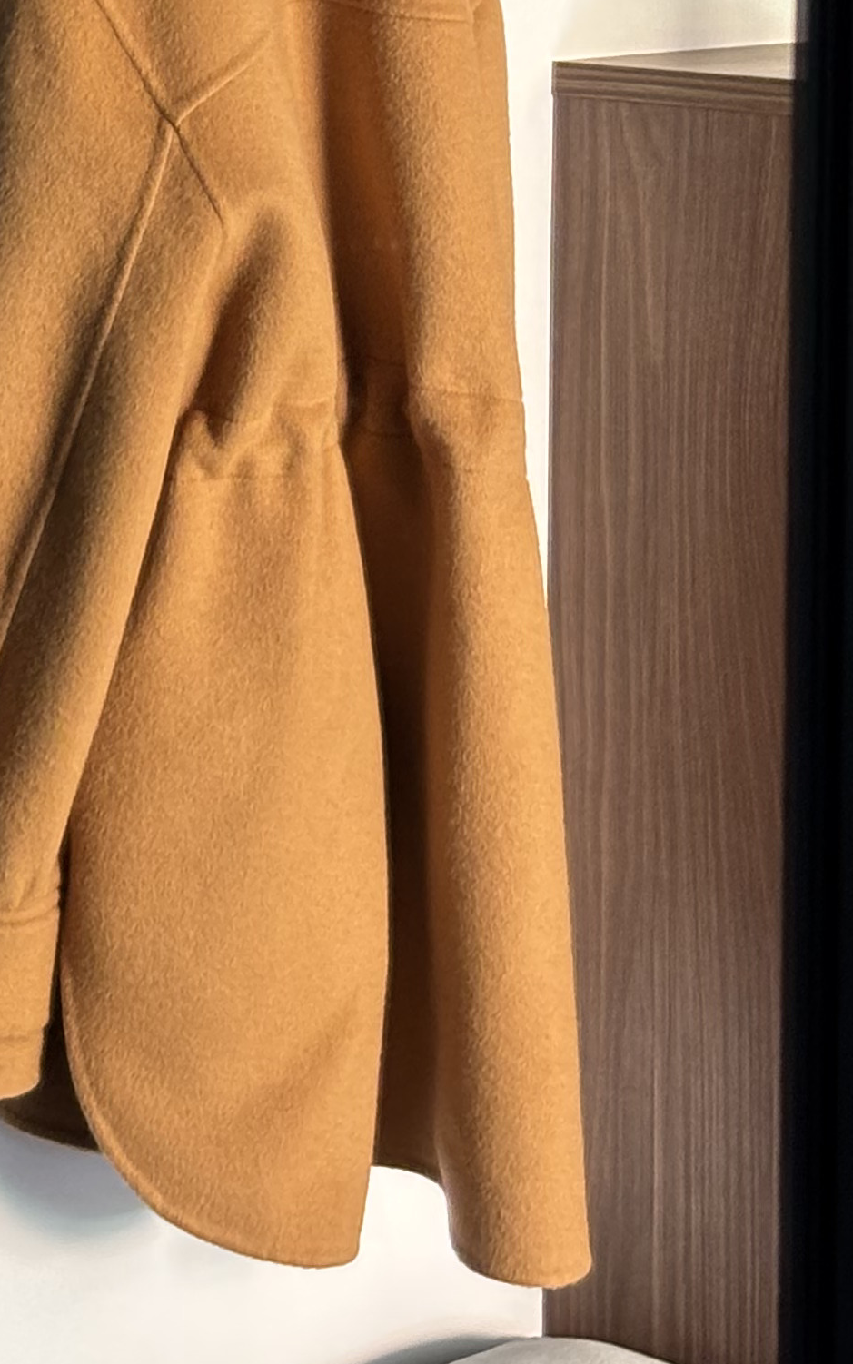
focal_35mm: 148
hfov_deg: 8.7
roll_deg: -0.7
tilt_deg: -3.6
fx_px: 5504
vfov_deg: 14.0
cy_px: 70
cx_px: -332
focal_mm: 5.96
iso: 250
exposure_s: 1/40
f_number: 1.6
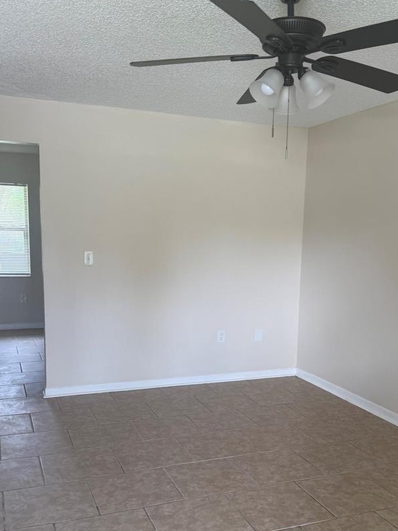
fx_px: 552
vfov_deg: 51.1
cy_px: 316
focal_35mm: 36
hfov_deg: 39.5
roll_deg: -3.1
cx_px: 237
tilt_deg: -8.6
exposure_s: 1/121
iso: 100
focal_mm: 6.76
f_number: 1.78
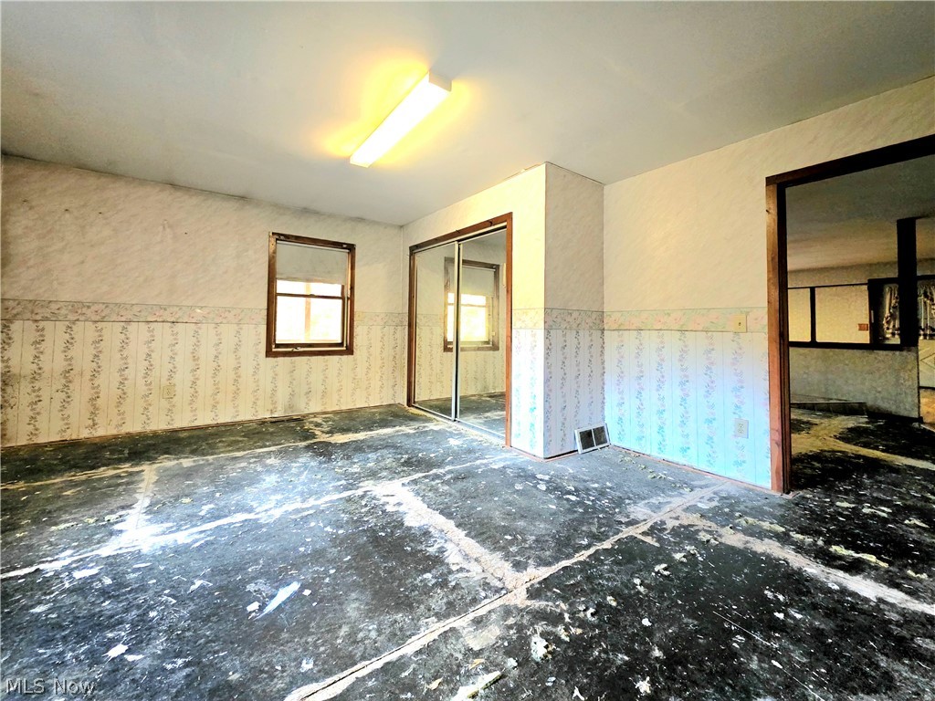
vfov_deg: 89.9
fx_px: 351
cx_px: 468
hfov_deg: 106.2
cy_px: 350
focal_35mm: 13
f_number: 1.9
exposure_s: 1/60.2
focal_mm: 2.2
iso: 640
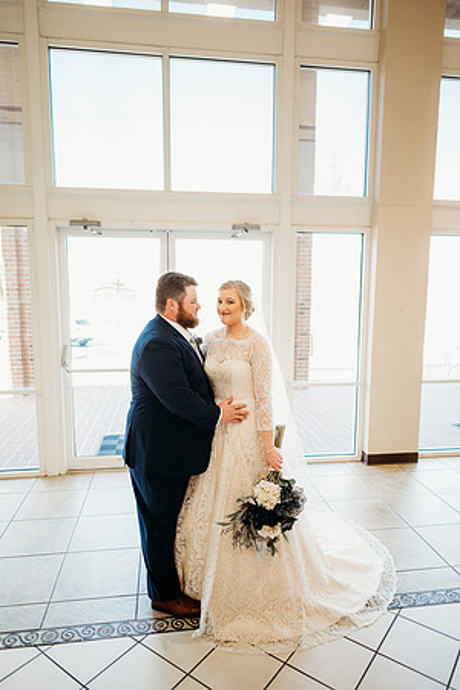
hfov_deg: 53.1
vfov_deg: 73.7
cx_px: 230
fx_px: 460
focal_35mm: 24
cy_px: 345
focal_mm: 24
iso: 400
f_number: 1.8
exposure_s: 1/160
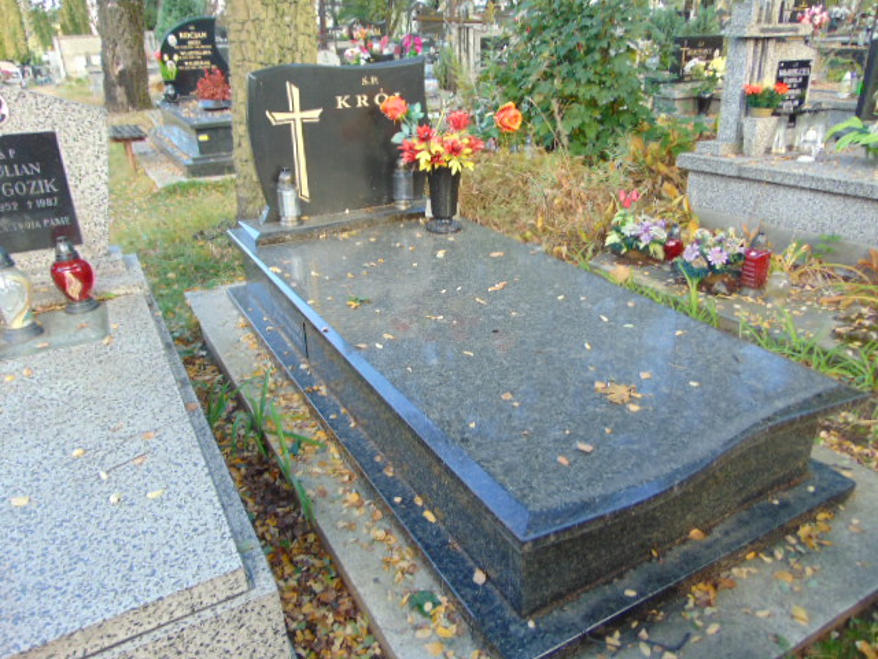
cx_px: 439
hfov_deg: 69.4
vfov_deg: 54.9
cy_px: 330
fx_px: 634
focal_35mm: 25
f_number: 3
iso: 80
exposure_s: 1/50
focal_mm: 4.5
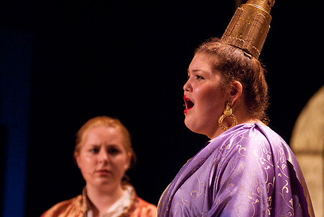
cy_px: 108
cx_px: 162
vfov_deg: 4.6
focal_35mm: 300
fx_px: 2703
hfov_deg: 6.9
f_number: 2.8
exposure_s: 1/50
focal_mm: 200
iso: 1000
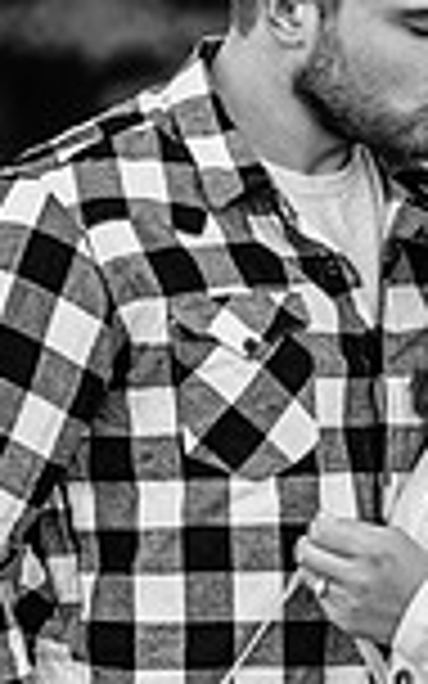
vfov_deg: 8.2
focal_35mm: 257
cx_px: 428
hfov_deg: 5.1
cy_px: 428
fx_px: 4796
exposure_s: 1/200
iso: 320
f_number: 2.8
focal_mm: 85
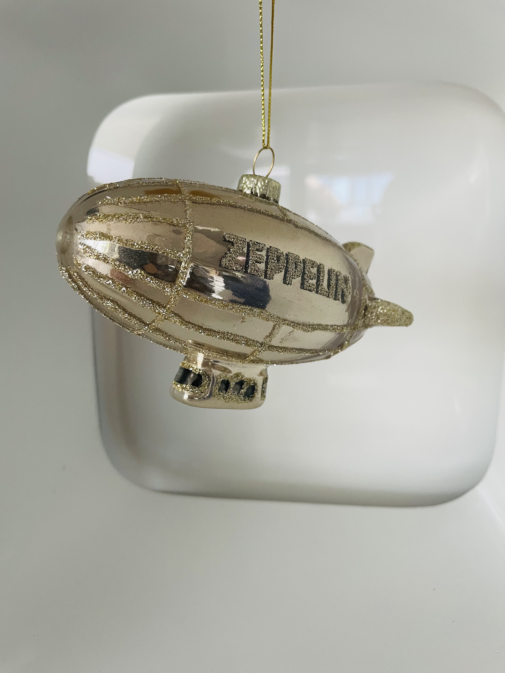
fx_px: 506
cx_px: 252
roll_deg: +1.9
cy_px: 336
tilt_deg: -8.5
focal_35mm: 26
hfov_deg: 53.1
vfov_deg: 67.3
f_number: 1.6
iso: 125
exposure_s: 1/77
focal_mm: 4.2
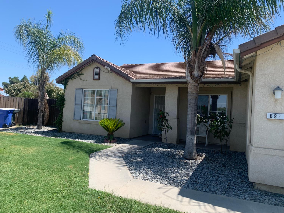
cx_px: 142
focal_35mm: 26
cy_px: 106
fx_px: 213
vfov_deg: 53.1
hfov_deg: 67.3
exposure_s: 1/1468
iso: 25
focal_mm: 4.25
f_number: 1.8
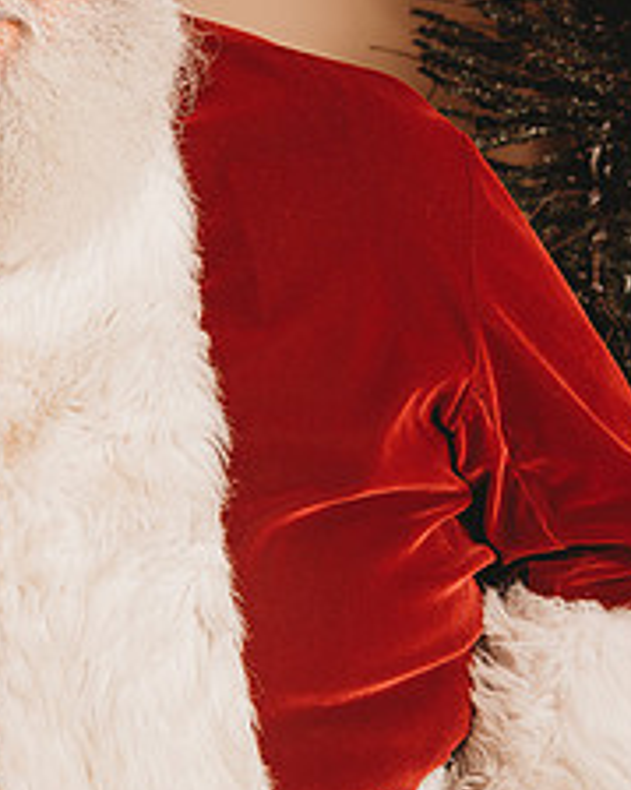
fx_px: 2500
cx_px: -187
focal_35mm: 107
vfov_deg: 17.8
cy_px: 139
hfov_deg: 13.8
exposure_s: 1/160
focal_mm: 44
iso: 100
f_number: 4
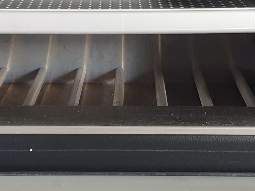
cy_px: 98
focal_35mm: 100
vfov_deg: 14.8
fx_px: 736
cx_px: 125
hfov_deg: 19.6
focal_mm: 4.3
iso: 320
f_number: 1.5
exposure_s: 1/50
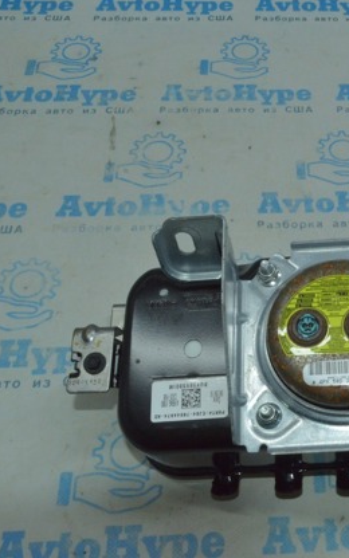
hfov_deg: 26.4
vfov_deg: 42.6
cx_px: 319
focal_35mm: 47
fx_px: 715
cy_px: 274
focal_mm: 20
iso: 1600
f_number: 25
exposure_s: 1/40
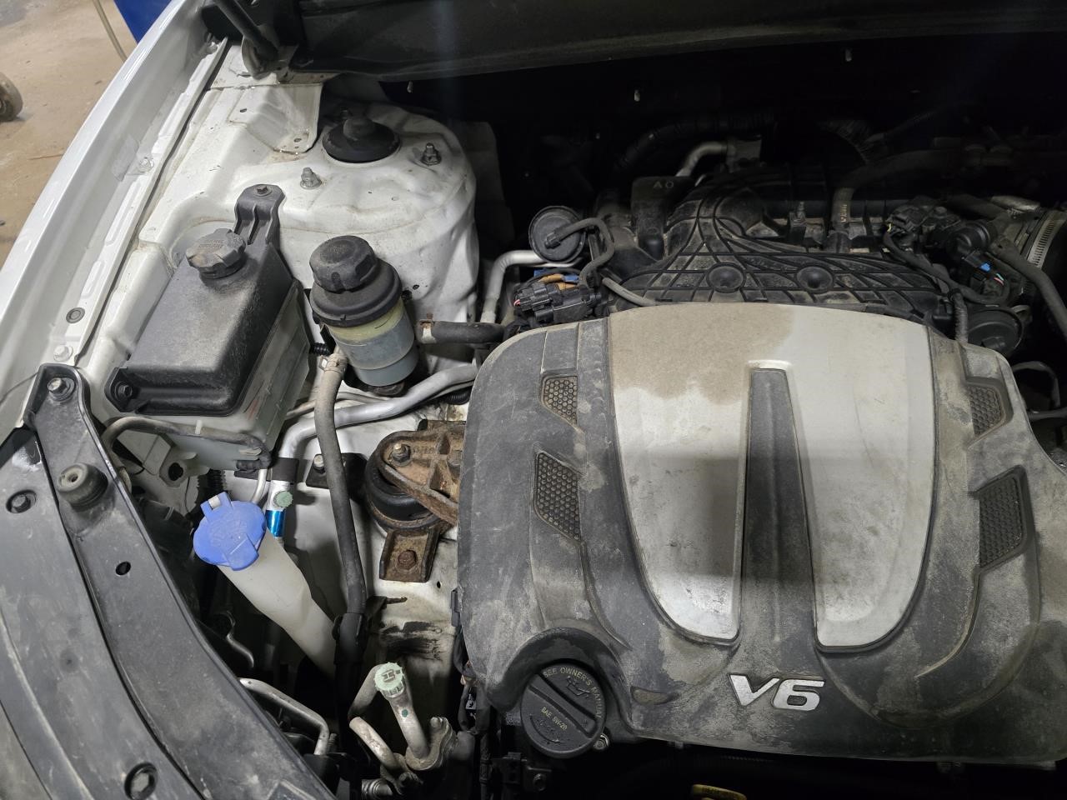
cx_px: 534
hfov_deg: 73.9
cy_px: 400
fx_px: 709
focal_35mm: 23
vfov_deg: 58.9
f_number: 1.7
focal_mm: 6.3
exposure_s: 1/120
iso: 1000
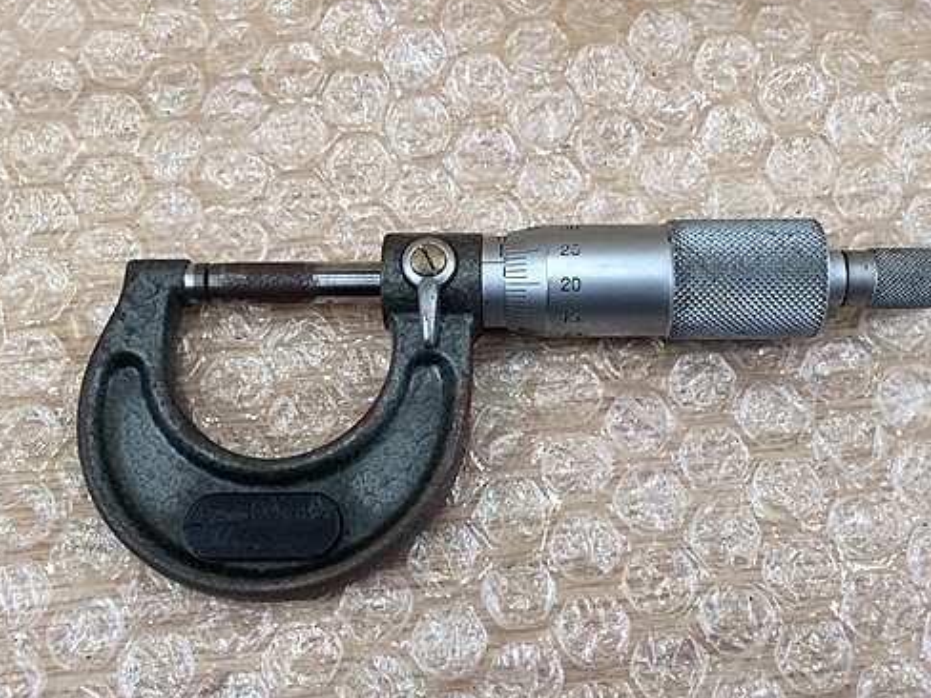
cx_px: 506
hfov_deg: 48.9
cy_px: 366
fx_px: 1022
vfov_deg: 37.7
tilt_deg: -68.8
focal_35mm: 38
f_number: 2.2
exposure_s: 1/30
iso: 50
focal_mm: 4.15
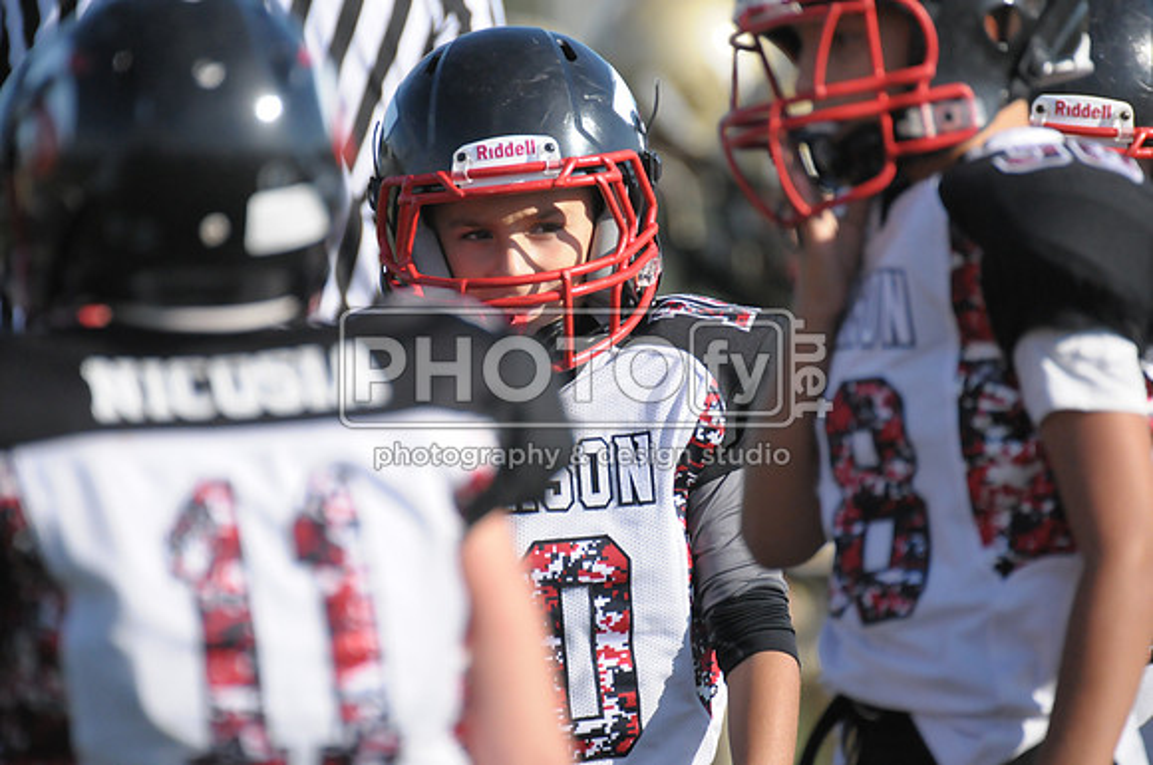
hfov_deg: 3.4
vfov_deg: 2.3
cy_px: 382
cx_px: 576
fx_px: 19190
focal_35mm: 600
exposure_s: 1/8000
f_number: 4
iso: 1600
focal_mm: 400
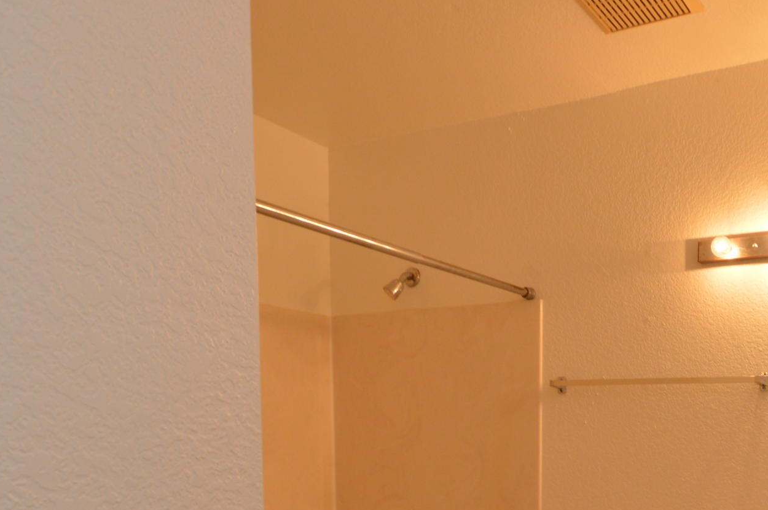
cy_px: 522
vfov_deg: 33.4
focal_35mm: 36
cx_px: 590
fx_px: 767
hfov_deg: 50.6
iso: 400
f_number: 4.5
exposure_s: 1/80
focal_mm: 10
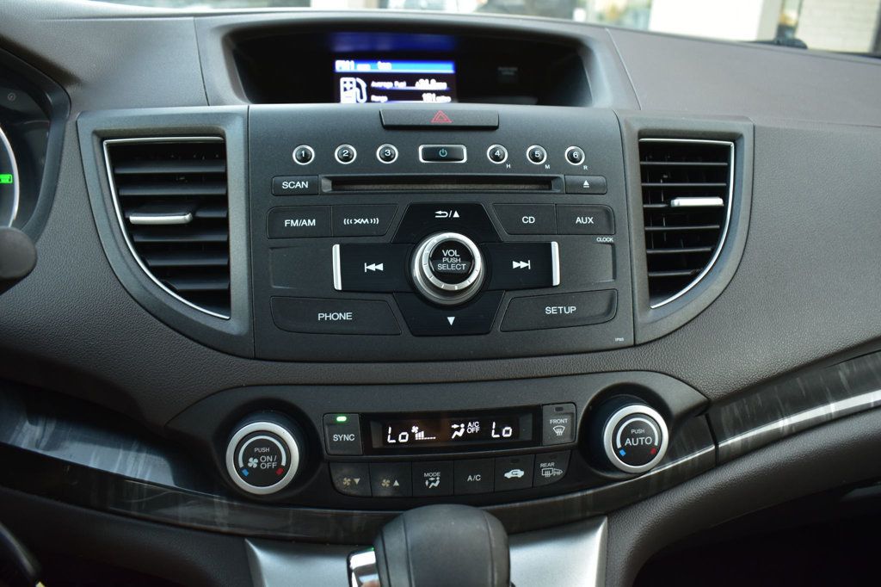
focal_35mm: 30
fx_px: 734
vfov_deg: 43.6
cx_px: 440
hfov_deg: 61.9
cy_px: 294
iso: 450
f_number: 6.3
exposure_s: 1/15
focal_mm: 20
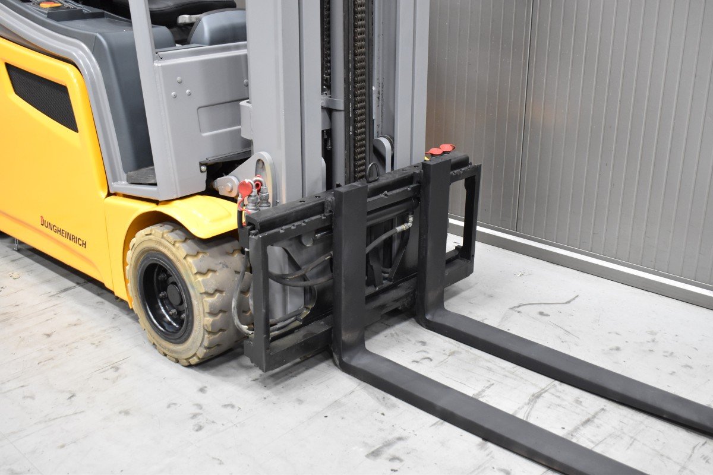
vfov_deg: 31.9
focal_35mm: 42
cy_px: 238
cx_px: 356
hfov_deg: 46.4
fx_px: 832
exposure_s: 1/30
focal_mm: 28
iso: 1600
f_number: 5
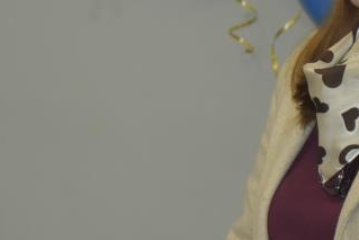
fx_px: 3172
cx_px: 34
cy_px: 87
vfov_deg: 4.3
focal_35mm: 318
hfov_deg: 6.5
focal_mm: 66
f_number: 5.6
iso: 1600
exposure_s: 1/125
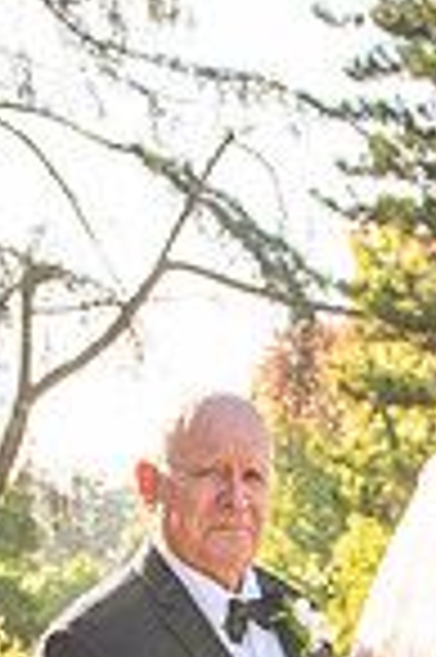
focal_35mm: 136
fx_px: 2476
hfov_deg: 9.9
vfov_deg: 14.3
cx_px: 529
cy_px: 914
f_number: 5.6
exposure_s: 1/250
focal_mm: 28
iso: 200
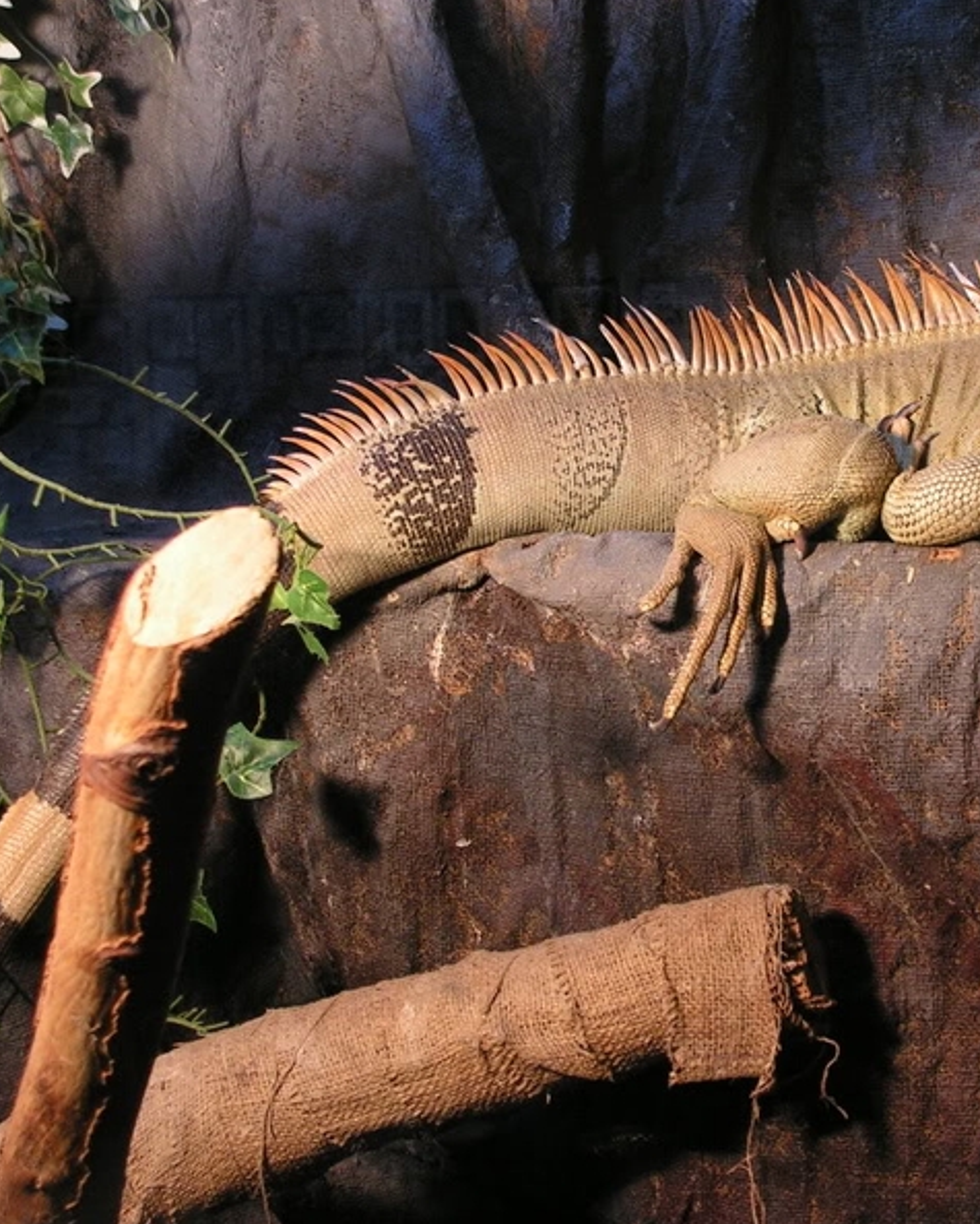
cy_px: 617
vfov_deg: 25.4
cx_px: 792
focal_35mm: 75
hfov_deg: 20.2
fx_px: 2717
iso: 125
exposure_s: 1/60
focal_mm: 9.6
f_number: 3.3
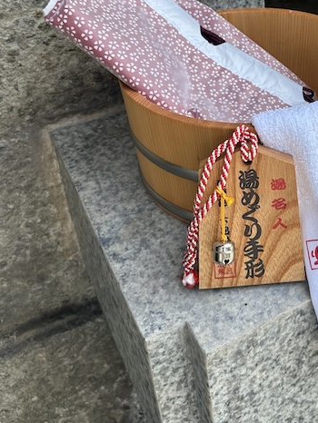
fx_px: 563
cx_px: 281
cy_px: 88
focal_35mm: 46
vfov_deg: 39.7
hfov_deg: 30.3
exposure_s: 1/2110
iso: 80
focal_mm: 6.86
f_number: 1.78
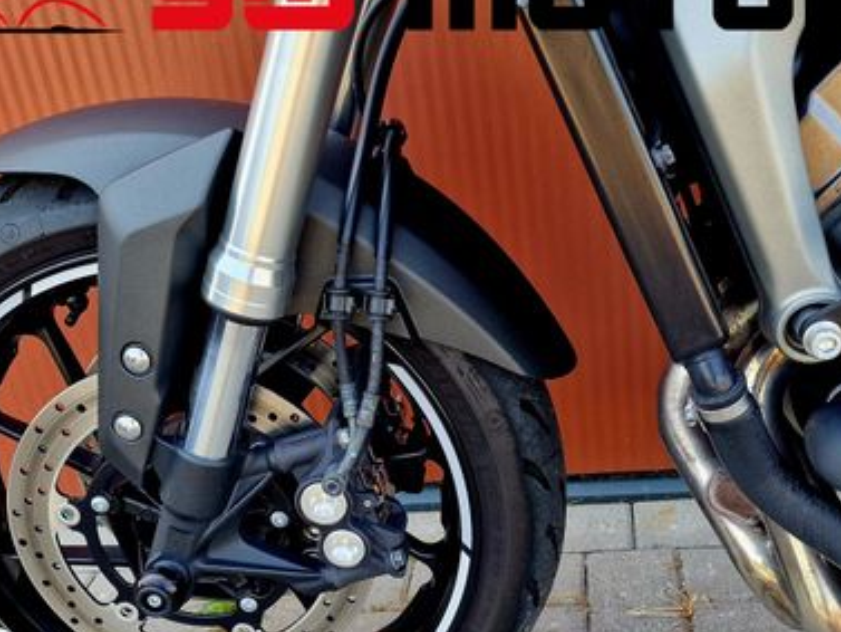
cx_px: 444
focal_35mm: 39
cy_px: 456
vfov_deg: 36.2
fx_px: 948
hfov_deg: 47.8
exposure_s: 1/182
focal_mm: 6.4
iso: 50
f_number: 1.8
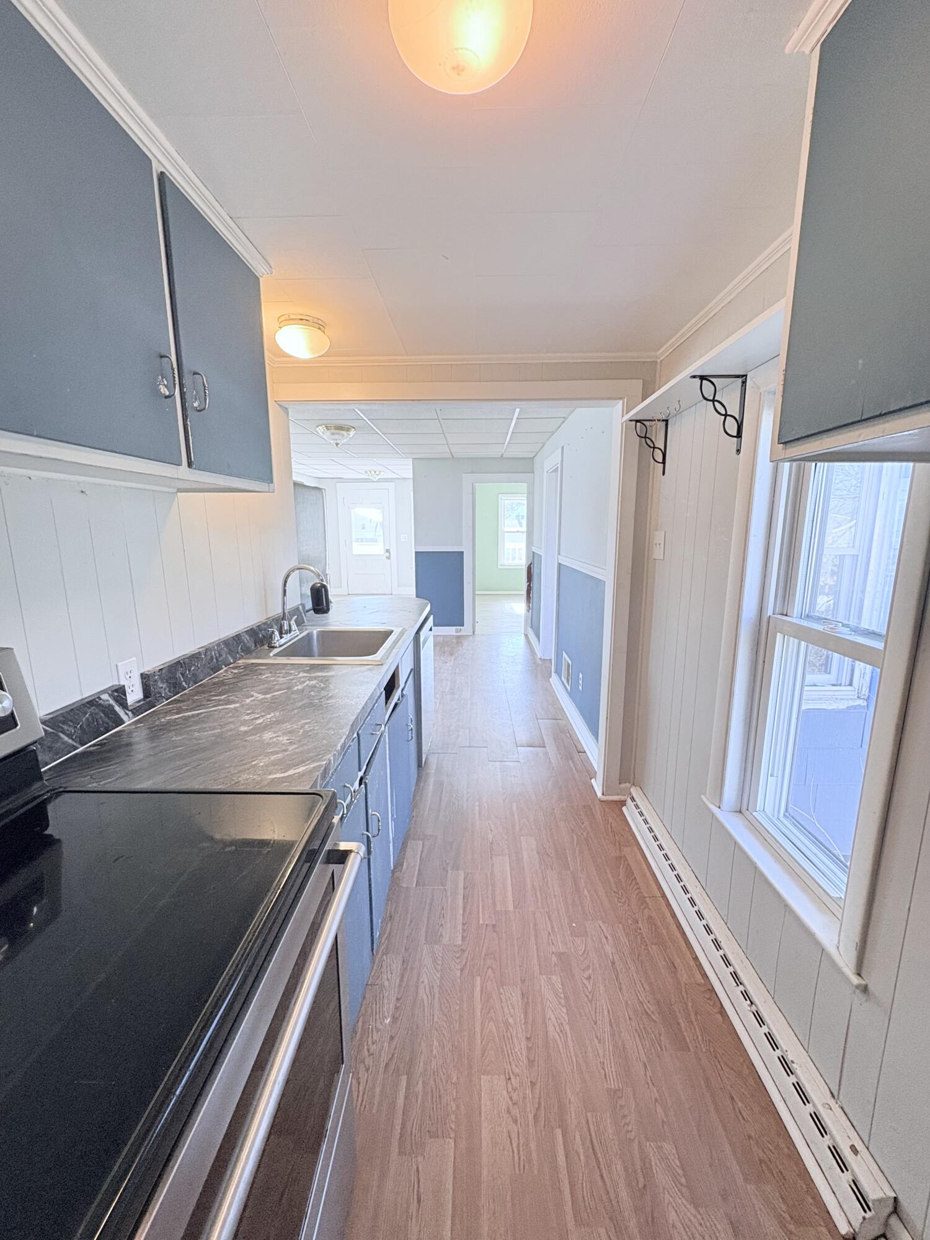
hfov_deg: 85.7
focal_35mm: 14
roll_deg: -0.4
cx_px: 465
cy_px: 620
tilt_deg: -9.7
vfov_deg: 102.1
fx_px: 502
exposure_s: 1/60
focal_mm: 2.22
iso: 320
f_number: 2.2
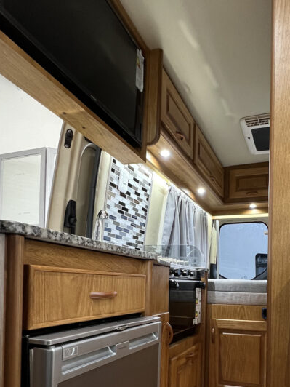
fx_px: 279
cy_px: 285
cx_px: 210
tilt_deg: +0.2
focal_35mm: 25
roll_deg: -0.9
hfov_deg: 52.9
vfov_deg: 65.6
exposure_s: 1/65
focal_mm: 1.57
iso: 250
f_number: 1.8
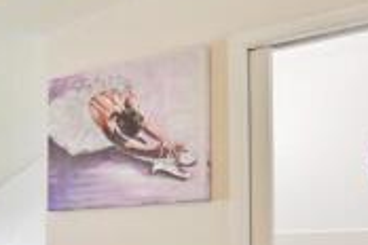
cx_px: -78
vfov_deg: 19.2
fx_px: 695
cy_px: 265
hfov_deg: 26.3
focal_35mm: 68
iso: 500
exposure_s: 1/50
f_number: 4.5
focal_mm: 18
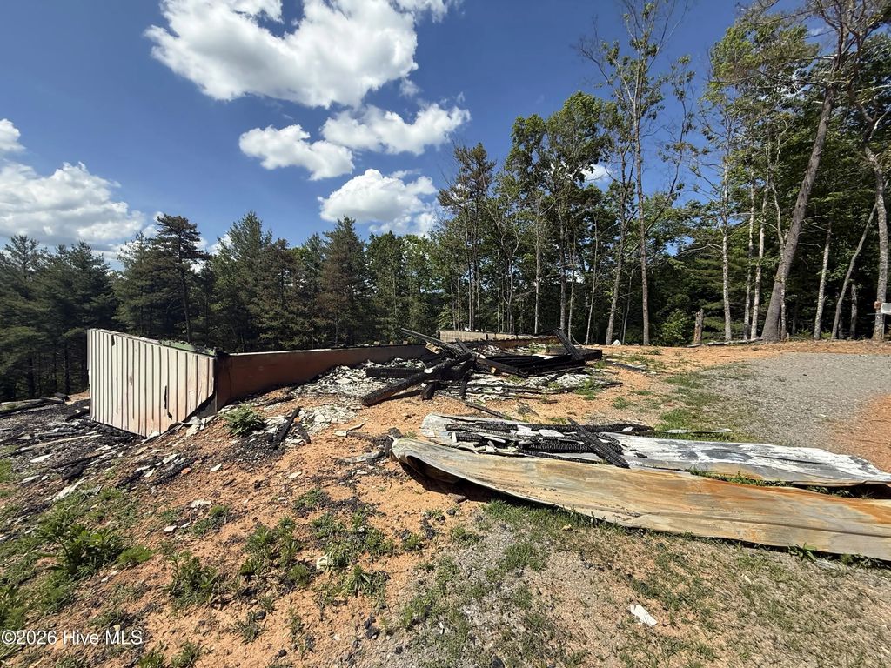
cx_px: 446
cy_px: 334
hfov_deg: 102.1
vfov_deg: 85.7
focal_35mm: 14
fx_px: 360
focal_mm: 2.22
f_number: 2.2
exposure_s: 1/1656
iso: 50
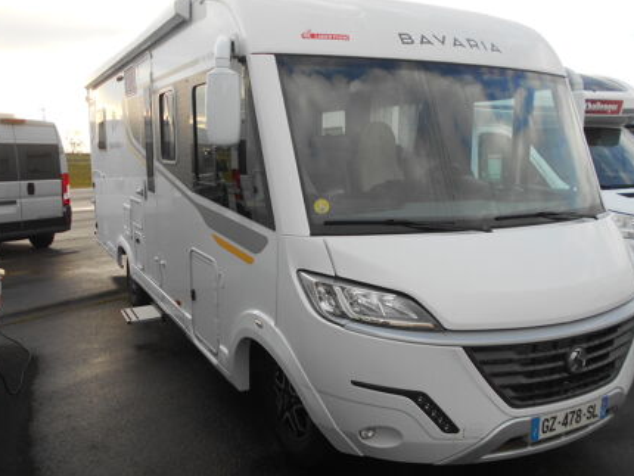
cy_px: 248
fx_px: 531
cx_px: 311
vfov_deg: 48.3
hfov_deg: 61.6
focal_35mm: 29
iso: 80
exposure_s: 1/250
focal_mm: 4.6
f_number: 3.2
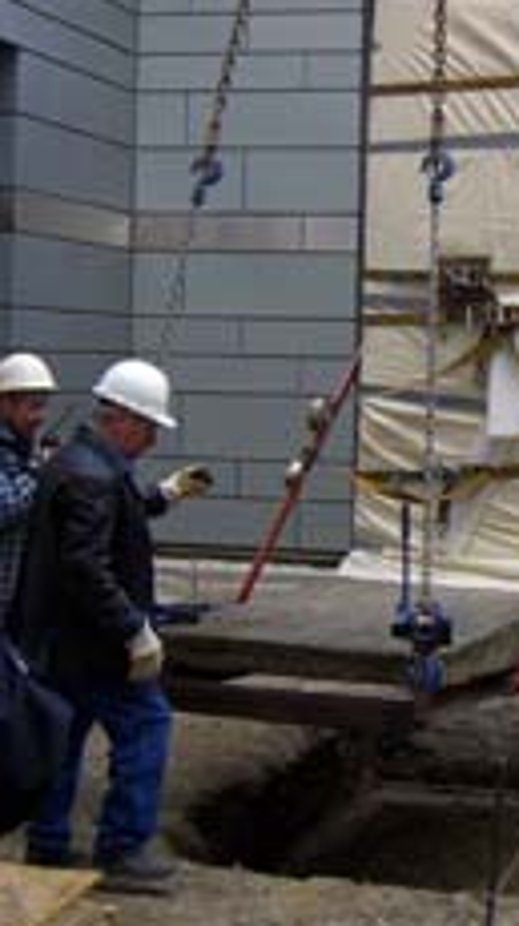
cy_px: 338
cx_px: 535
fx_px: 1765
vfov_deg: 29.2
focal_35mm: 72
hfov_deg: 16.3
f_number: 2.7
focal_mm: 6.2
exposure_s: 1/125
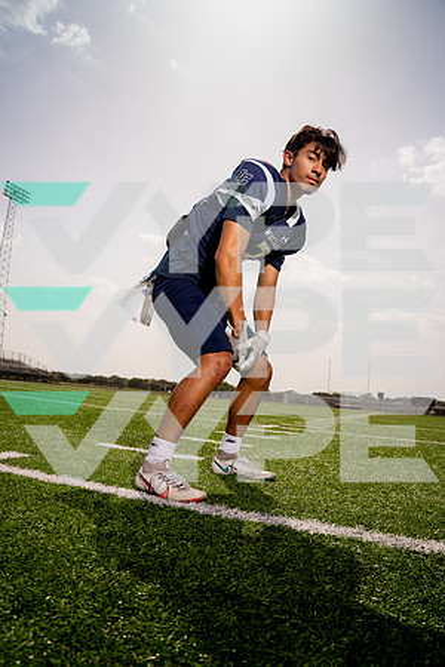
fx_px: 445
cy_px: 334
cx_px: 222
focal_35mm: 24
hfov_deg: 53.1
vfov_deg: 73.7
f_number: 4.5
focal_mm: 24
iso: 100
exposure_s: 1/800
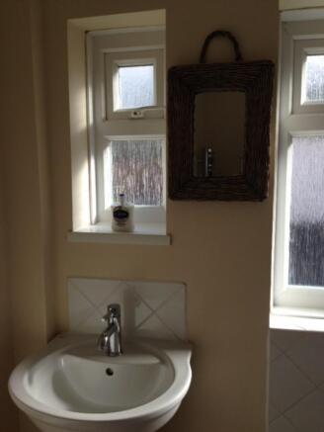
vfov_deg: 55.3
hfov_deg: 43.0
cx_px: 162
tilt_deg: -2.7
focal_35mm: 33
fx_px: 412
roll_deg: +1.4
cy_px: 216
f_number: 2.4
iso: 50
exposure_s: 1/401
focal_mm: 4.12
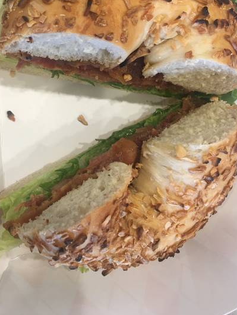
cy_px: 108
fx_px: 365
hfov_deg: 35.9
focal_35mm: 40
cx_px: 102
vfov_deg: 46.1
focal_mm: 4.15
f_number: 2.2
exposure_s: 1/15
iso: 25
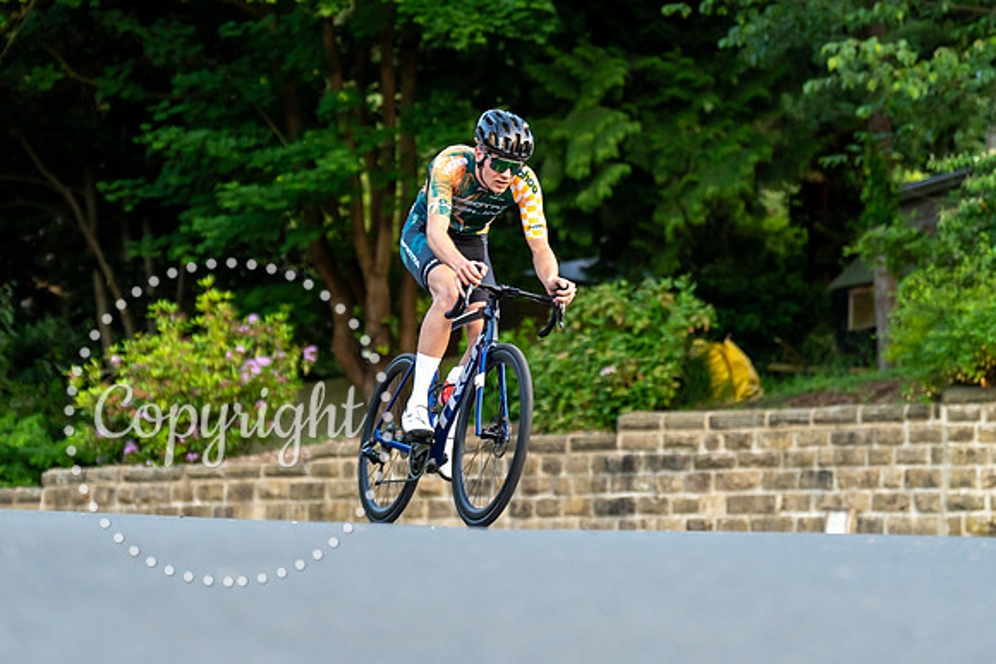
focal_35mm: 138
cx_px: 430
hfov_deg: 14.8
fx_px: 3828
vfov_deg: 9.9
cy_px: 186
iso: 1250
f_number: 2.8
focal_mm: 96
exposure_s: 1/1000
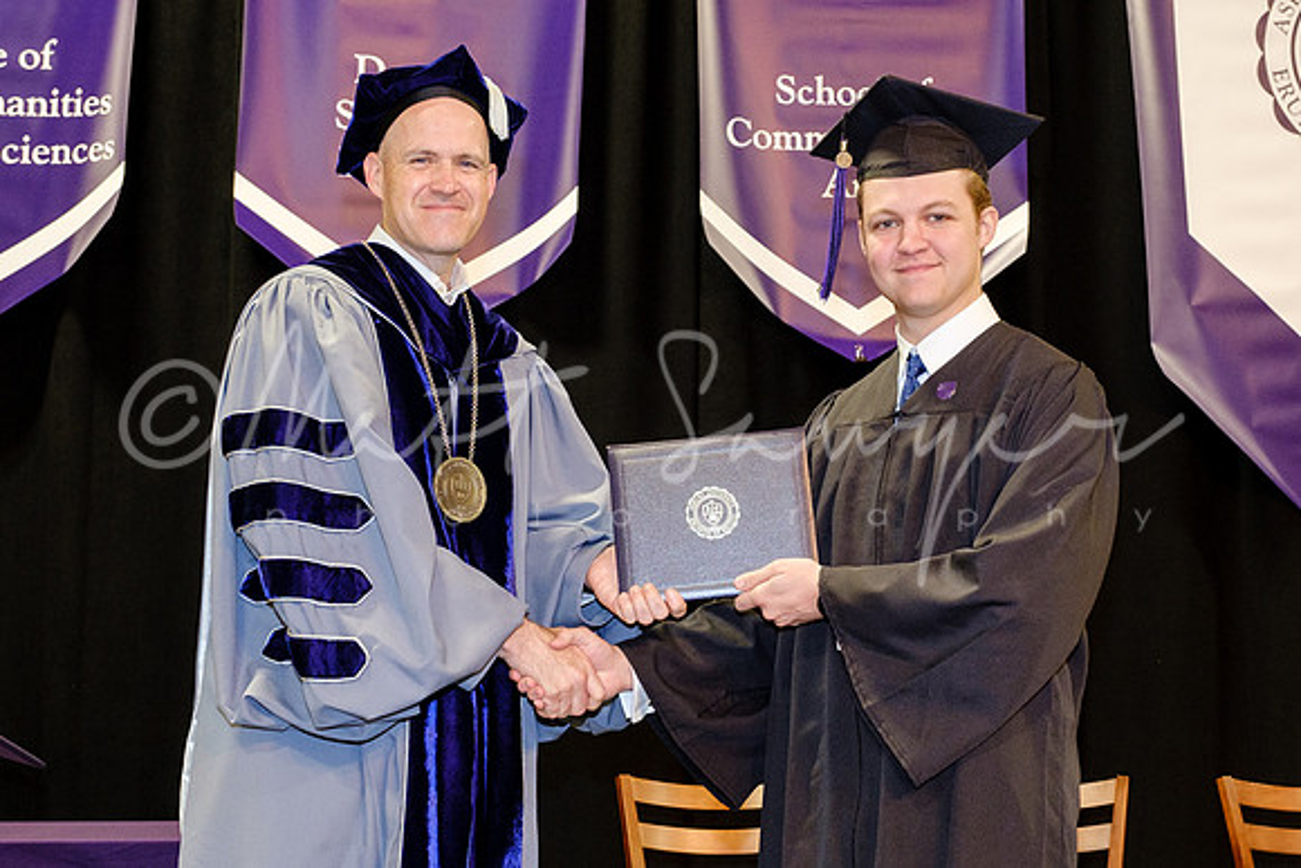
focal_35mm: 52
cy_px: 489
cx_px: 713
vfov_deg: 25.8
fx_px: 1896
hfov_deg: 37.8
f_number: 4
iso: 1250
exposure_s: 1/100
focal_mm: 23.4
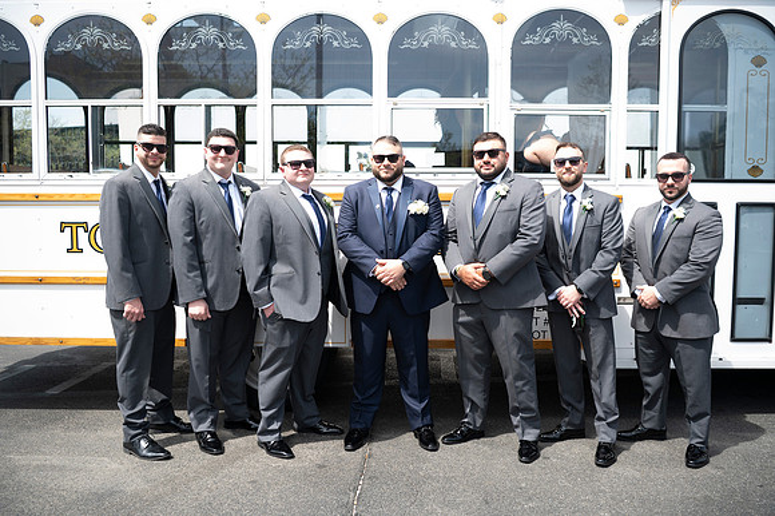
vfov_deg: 43.6
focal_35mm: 30
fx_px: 645
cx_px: 388
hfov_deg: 62.0
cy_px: 258
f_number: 2.8
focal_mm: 30
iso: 50
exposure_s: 1/400
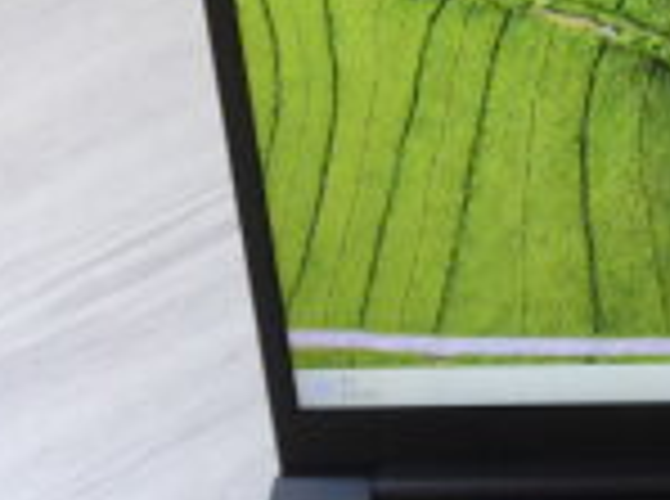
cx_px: 886
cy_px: 482
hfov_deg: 18.1
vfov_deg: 14.4
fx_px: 1950
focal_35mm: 101
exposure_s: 1/10
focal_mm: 4.3
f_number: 3.3
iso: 400
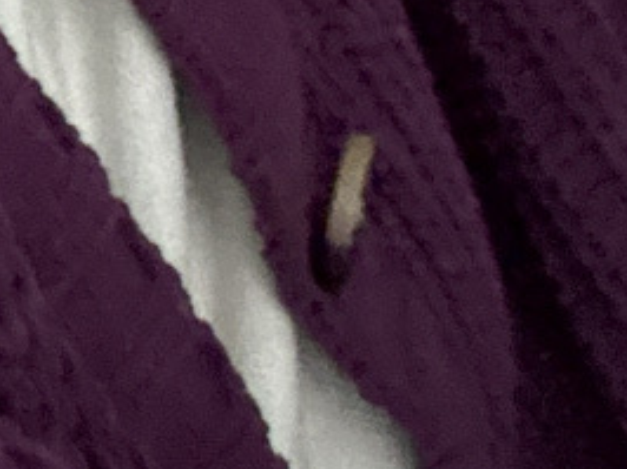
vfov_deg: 8.1
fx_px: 3131
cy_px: -500
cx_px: -738
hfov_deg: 10.3
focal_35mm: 173
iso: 400
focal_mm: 2.69
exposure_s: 1/32
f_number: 1.9
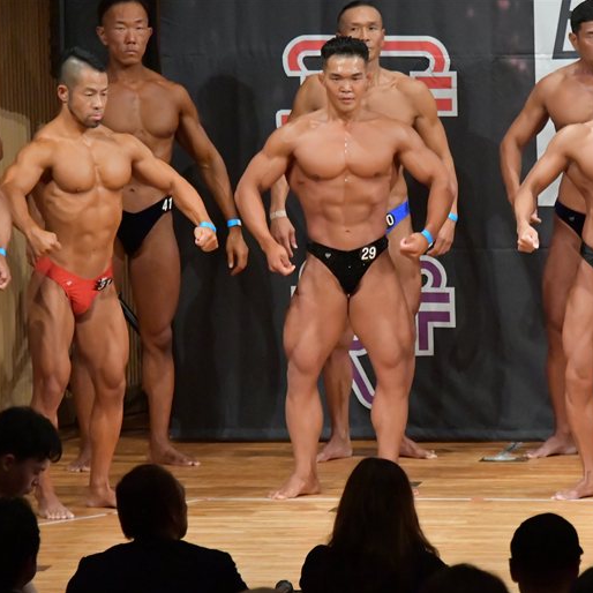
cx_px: 386
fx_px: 6706
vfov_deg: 5.1
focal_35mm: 346
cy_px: 296
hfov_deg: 5.1
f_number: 5.6
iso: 11400
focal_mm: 180
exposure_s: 1/400
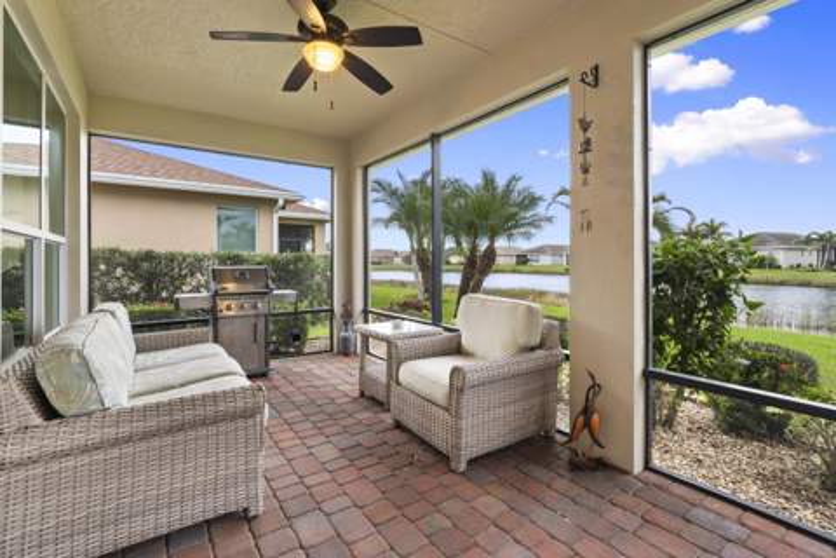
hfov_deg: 96.7
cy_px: 279
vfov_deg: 73.7
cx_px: 418
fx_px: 372
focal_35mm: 16
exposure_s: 1/5
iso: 400
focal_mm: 16
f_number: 8
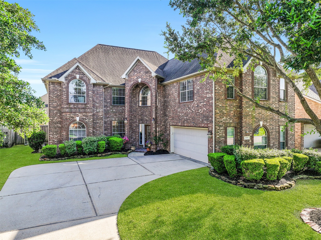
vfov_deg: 56.8
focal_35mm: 24
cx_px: 160
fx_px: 222
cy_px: 120
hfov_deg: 71.6
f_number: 4
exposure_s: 1/400
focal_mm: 12.29
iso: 100
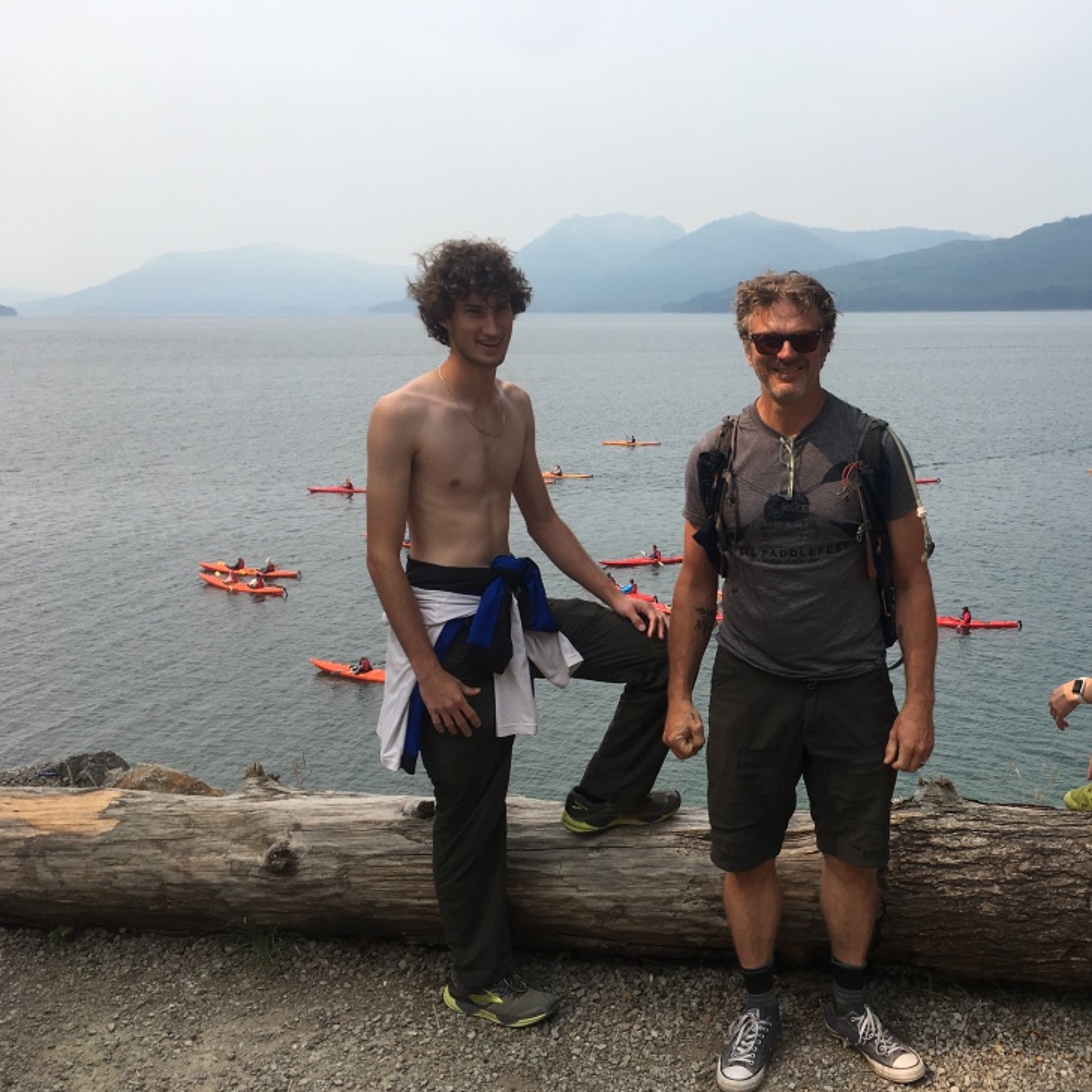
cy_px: 565
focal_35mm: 36
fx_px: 1285
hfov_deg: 45.1
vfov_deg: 46.0
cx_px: 759
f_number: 2.2
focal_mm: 4.15
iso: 25
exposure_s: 1/1479
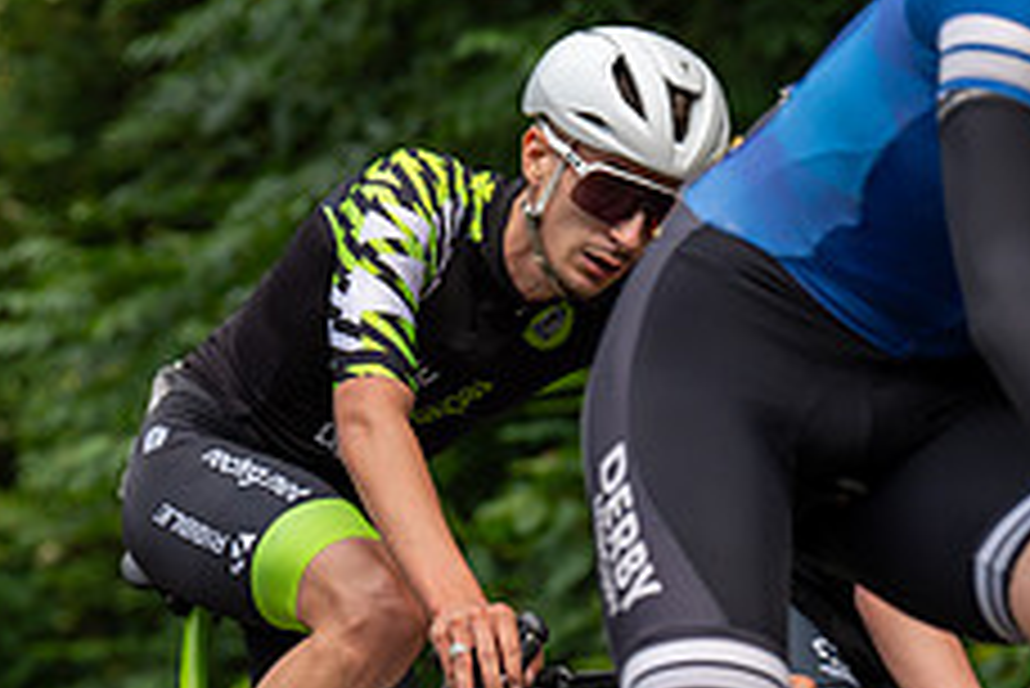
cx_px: -126
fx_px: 9218
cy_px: 551
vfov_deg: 4.3
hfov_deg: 6.4
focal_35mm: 322
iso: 400
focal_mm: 127
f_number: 3.5
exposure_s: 1/800
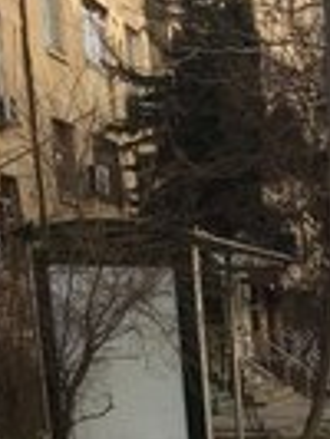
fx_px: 1371
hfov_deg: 12.5
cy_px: 799
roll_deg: -0.5
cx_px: 591
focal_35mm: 108
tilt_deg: -19.1
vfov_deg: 15.5
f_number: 2.2
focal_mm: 4.15
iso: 25
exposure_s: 1/927
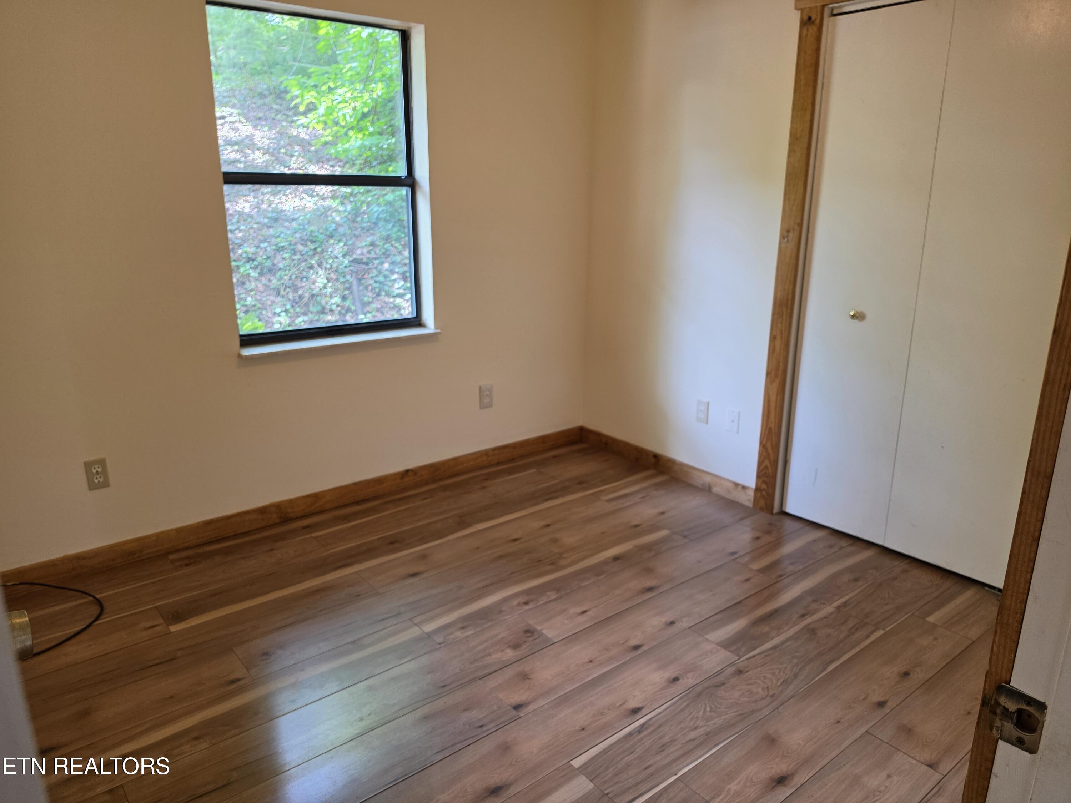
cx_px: 536
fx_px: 712
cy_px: 402
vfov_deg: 58.9
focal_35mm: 23
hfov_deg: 73.9
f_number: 1.4
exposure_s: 1/120
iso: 100
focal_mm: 6.5
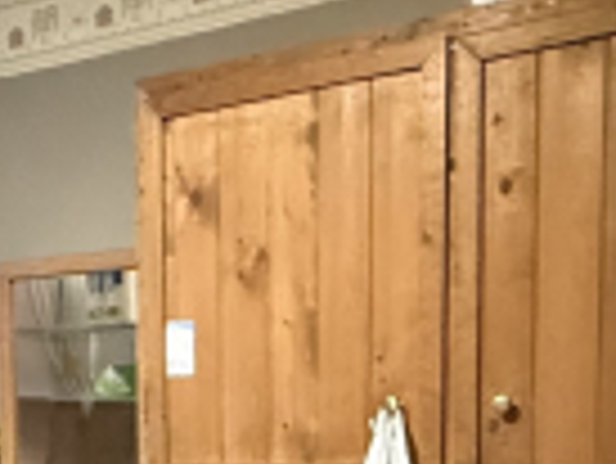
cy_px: 608
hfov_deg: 28.2
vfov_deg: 19.8
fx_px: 1211
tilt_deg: -8.0
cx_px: 178
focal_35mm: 68
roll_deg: +0.1
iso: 1600
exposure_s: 1/40
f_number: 2.2
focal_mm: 2.22
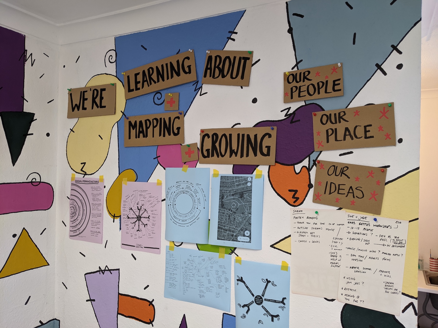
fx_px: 342
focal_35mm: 27
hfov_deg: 65.3
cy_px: 164
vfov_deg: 51.4
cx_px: 219
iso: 84
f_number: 1.8
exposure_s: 1/25
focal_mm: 4.44
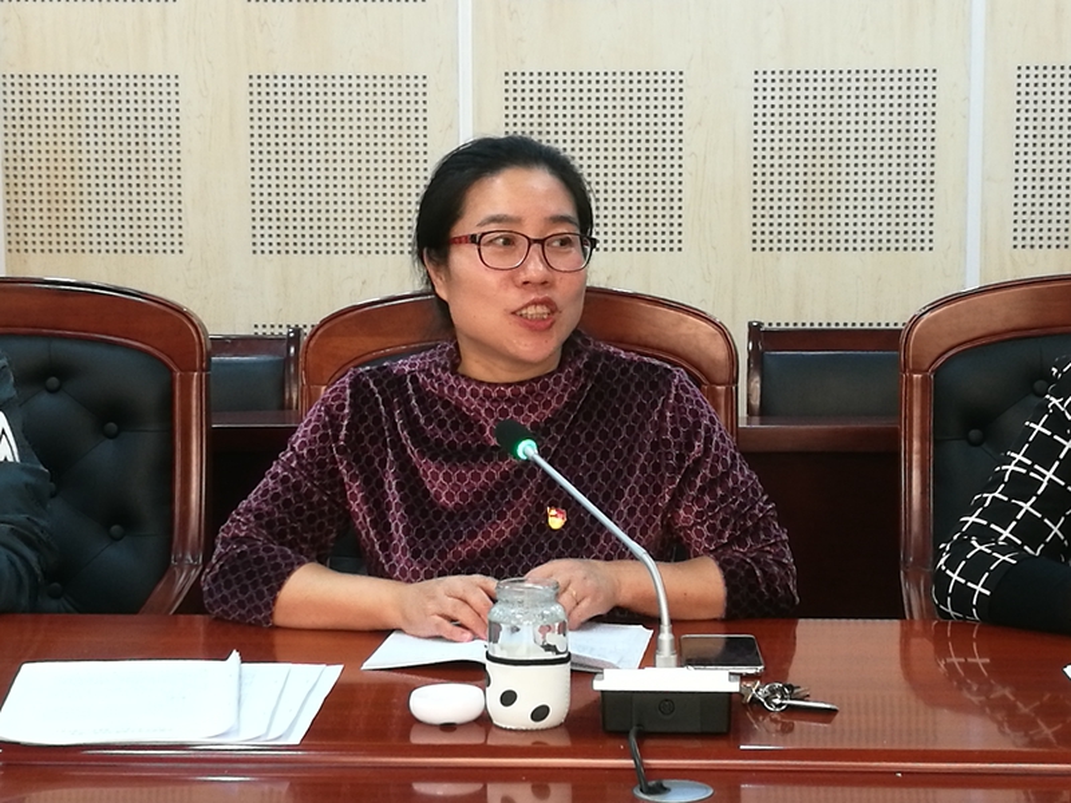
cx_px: 536
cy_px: 402
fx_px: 2568
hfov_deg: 23.6
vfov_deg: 17.8
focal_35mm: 83
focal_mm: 4.5
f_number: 2.2
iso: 320
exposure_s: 1/33.3
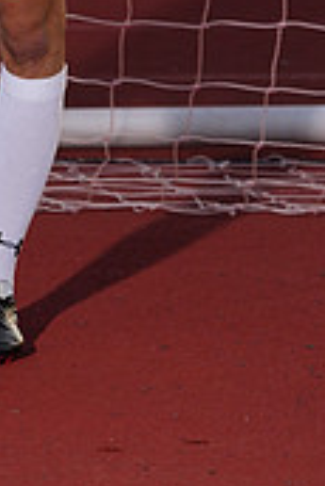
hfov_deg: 1.9
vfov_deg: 2.8
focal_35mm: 724
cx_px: -44
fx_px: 9784
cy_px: -237
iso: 320
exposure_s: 1/250
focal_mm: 215
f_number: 5.6
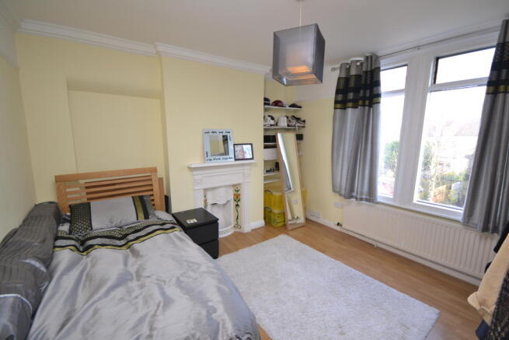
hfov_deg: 100.4
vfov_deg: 77.4
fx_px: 212
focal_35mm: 15
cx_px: 254
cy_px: 170
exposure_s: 1/60
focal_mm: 10
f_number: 4
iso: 400
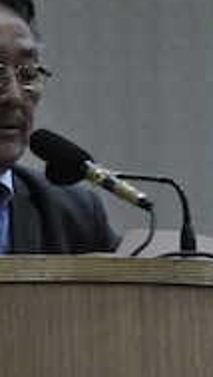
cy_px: 126
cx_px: 20
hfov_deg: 2.0
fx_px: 6155
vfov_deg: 3.5
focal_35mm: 614
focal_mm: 135
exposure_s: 1/40
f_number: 5.6
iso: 1600
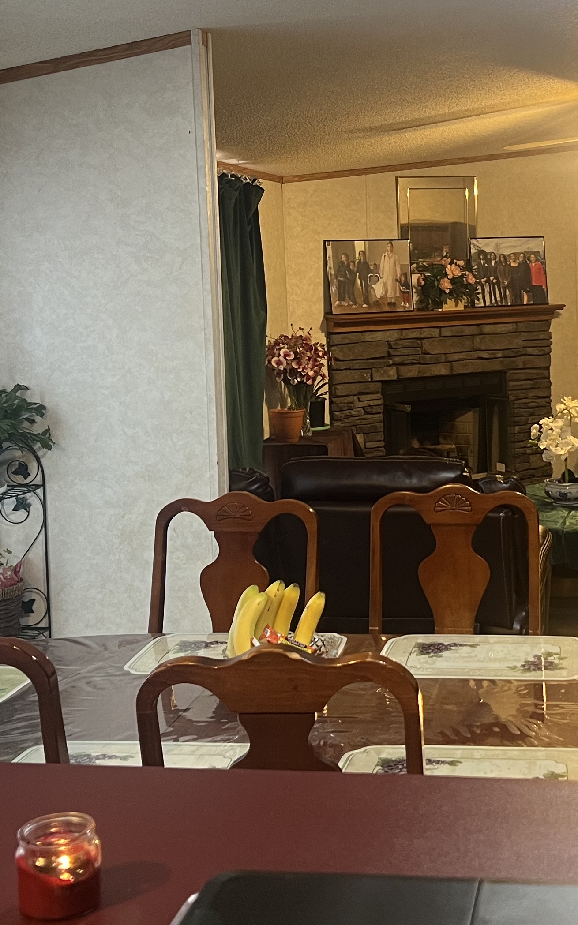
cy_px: 348
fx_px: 1336
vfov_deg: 38.0
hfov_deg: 24.2
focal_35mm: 53
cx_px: 410
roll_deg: +1.2
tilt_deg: -3.6
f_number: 1.5
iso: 160
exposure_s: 1/60
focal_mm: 5.7
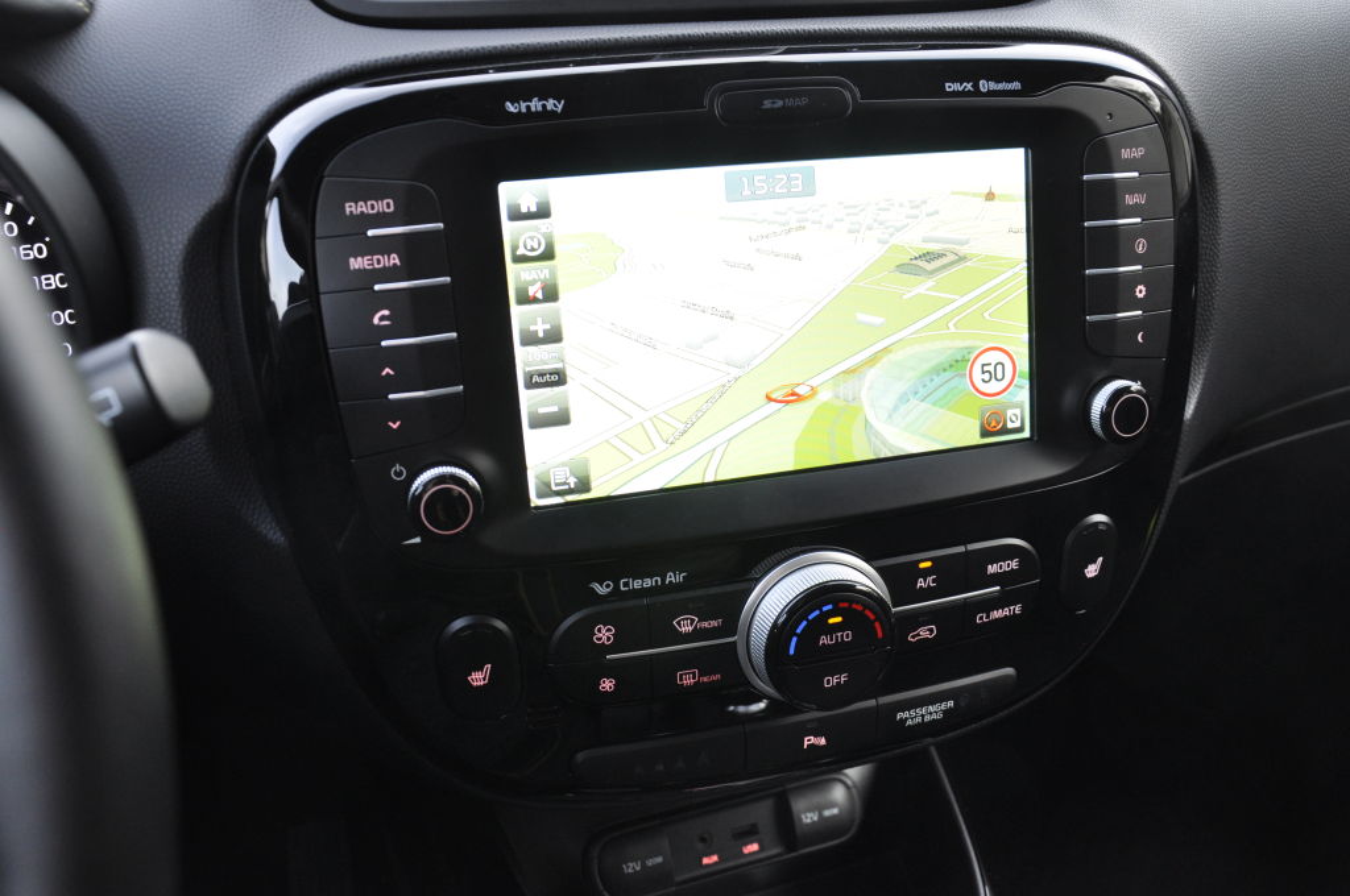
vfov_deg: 41.6
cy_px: 448
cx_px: 675
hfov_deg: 59.6
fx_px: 1180
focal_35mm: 32
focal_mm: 21
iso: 720
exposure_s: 1/60
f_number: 4
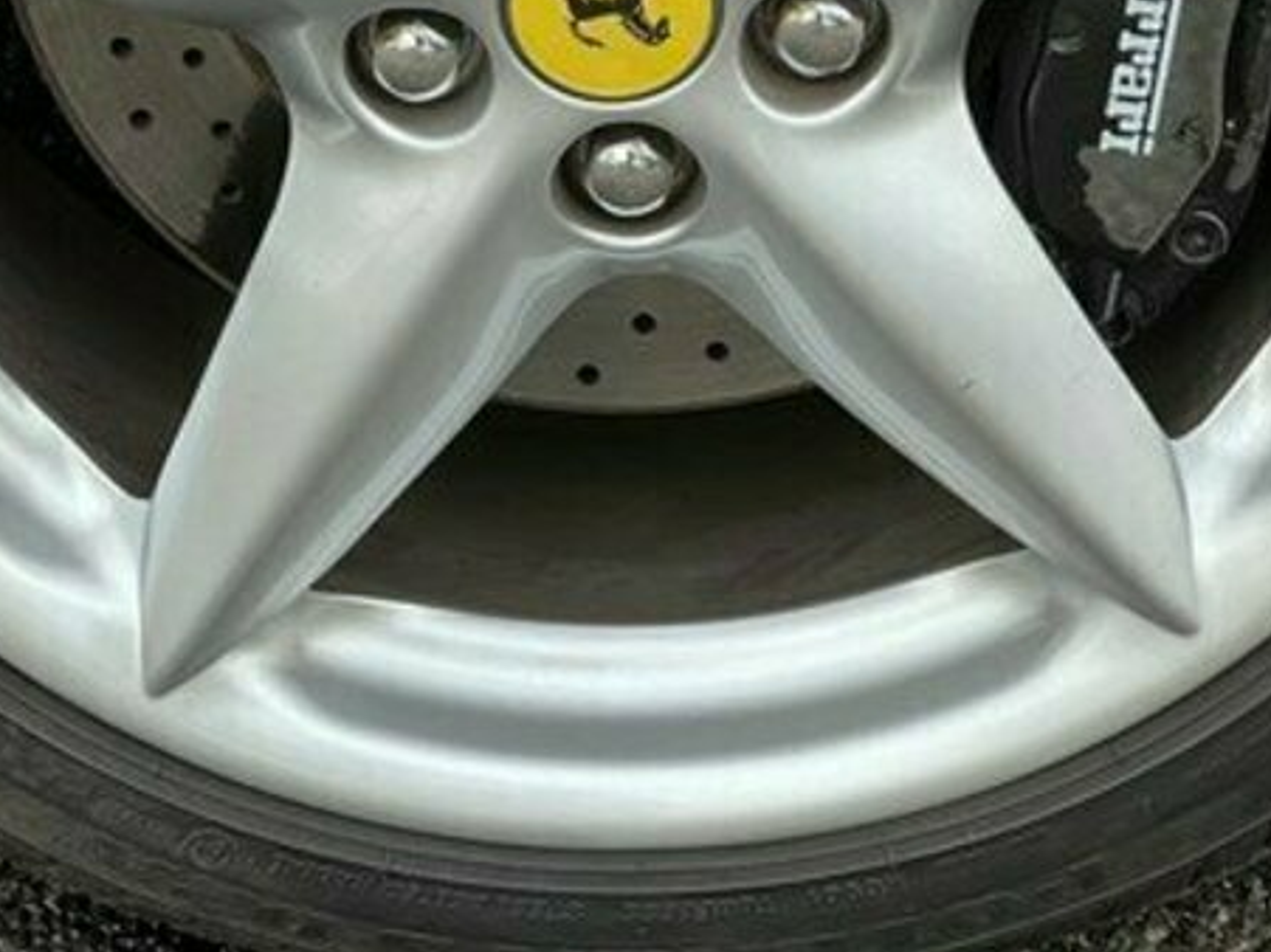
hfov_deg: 9.7
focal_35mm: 205
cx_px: 589
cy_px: -169
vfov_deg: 7.2
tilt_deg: -26.9
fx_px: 7525
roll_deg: -1.0
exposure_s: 1/121
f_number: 2.8
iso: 80
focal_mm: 9
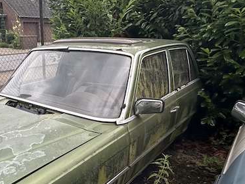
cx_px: 60
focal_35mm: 30
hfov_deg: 56.9
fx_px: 212
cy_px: 163
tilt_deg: -33.6
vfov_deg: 43.1
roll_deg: +1.2
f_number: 2.2
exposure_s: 1/99
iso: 250
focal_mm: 2.22
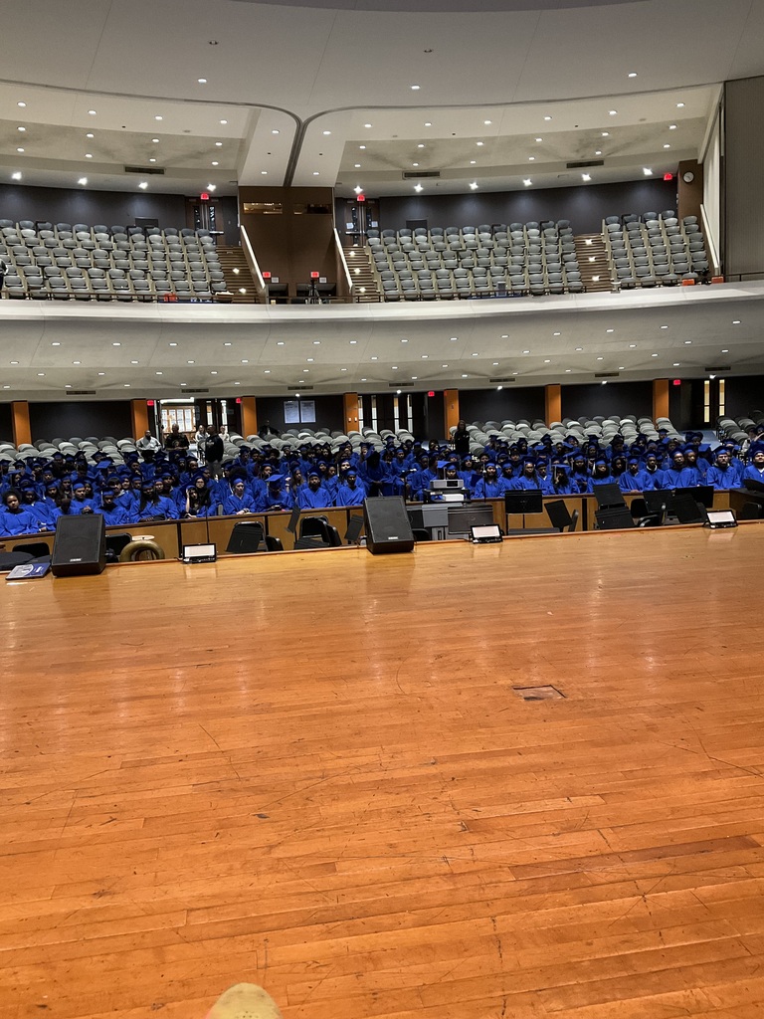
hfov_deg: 48.2
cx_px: 382
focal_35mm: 29
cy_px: 510
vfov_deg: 61.7
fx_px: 853
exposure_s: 1/40
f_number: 1.8
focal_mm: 3
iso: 250
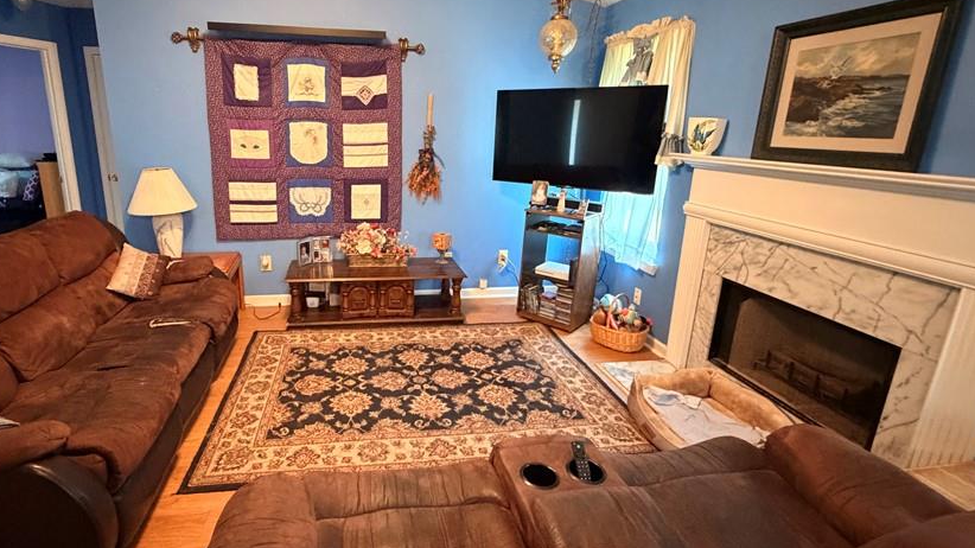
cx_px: 419
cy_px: 248
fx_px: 491
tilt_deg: -14.9
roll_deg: -0.9
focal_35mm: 19
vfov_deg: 58.2
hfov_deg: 89.0
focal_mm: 2.22
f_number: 2.2
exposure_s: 1/40
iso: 1000
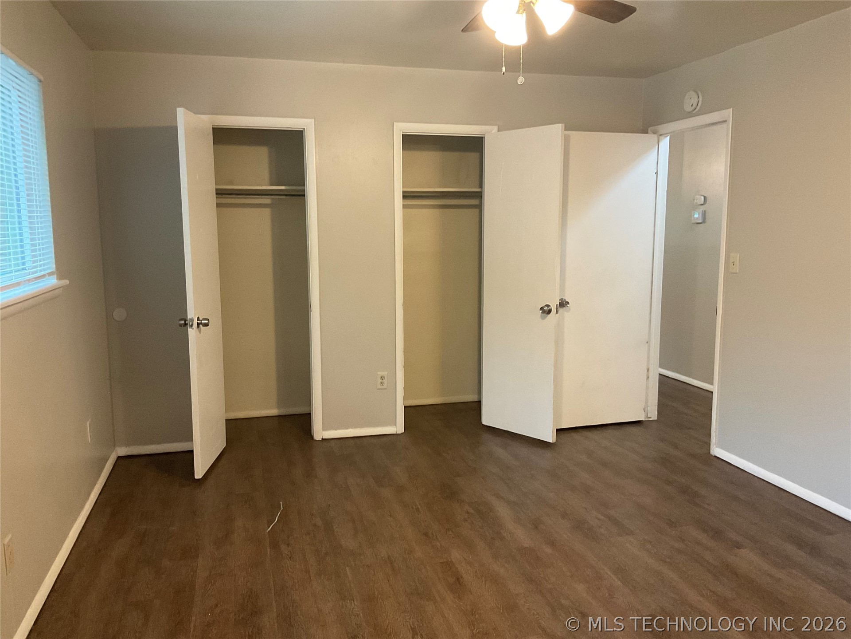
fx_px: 713
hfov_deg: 61.7
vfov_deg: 48.2
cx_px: 426
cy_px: 320
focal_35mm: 29
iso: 200
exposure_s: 1/60
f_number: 1.8
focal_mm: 3
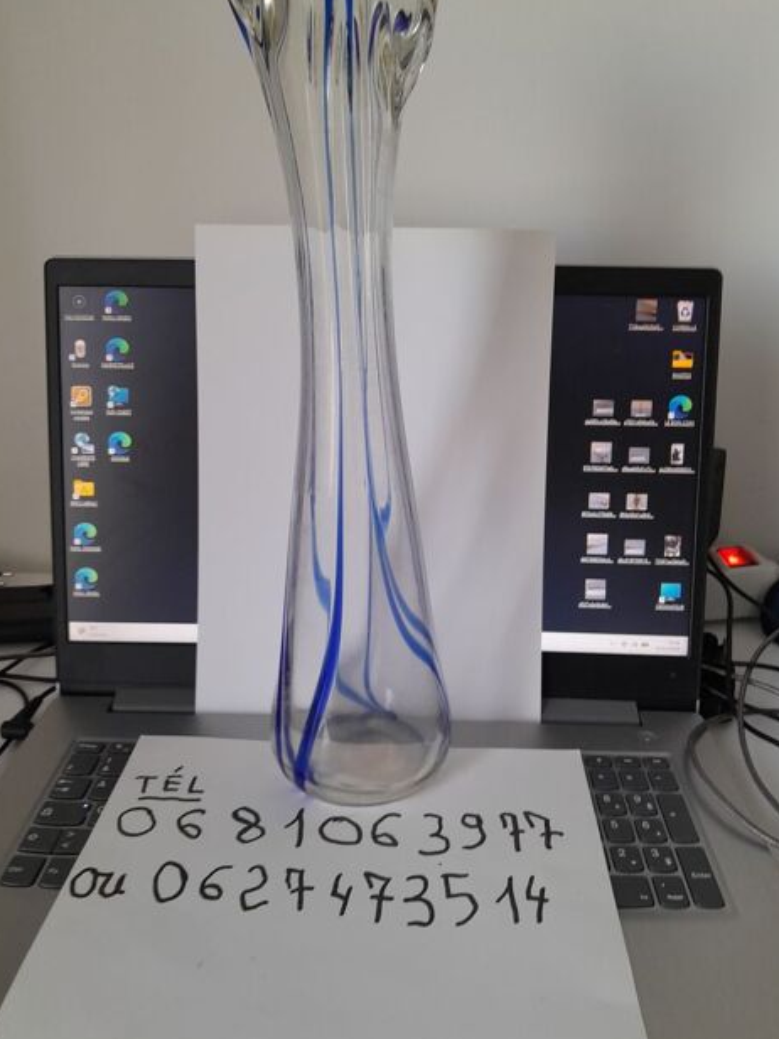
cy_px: 525
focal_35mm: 27
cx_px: 395
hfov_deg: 51.4
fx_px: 810
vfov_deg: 65.3
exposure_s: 1/50
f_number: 1.8
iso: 160
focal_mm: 3.98
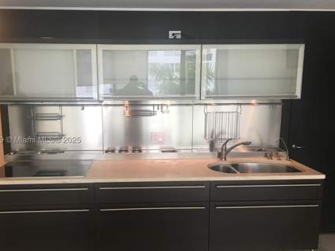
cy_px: 141
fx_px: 319
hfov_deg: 55.3
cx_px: 151
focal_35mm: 33
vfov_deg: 42.8
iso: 25
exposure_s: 1/30
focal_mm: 4.15
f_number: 2.2
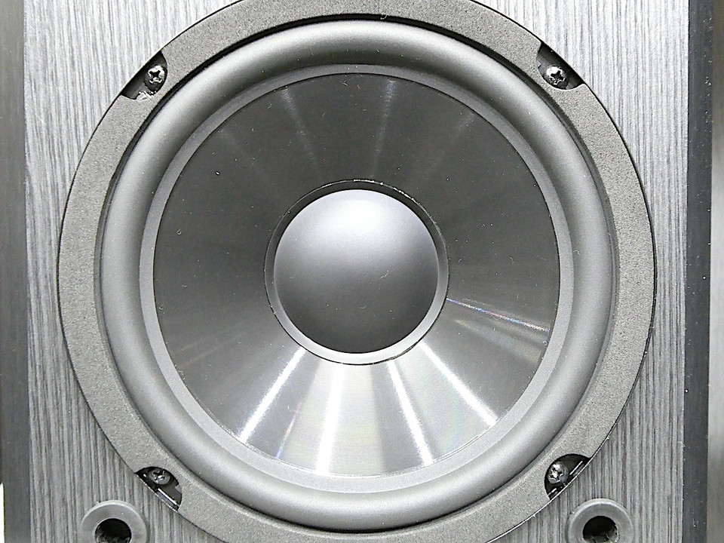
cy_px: 272
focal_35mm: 47
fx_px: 983
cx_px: 362
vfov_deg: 30.9
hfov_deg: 40.4
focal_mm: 8.4
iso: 1600
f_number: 4.7
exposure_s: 1/6
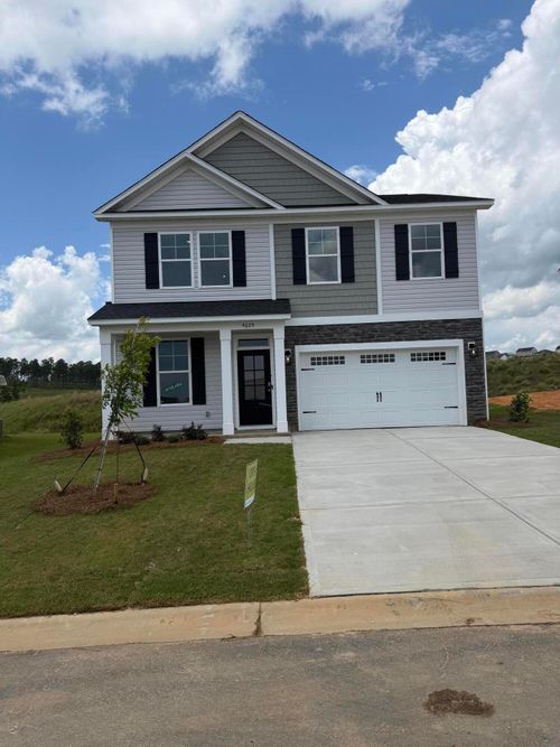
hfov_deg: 56.8
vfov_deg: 71.6
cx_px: 280
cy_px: 374
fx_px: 518
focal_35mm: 24
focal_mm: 6.76
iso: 80
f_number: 1.78
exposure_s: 1/6711
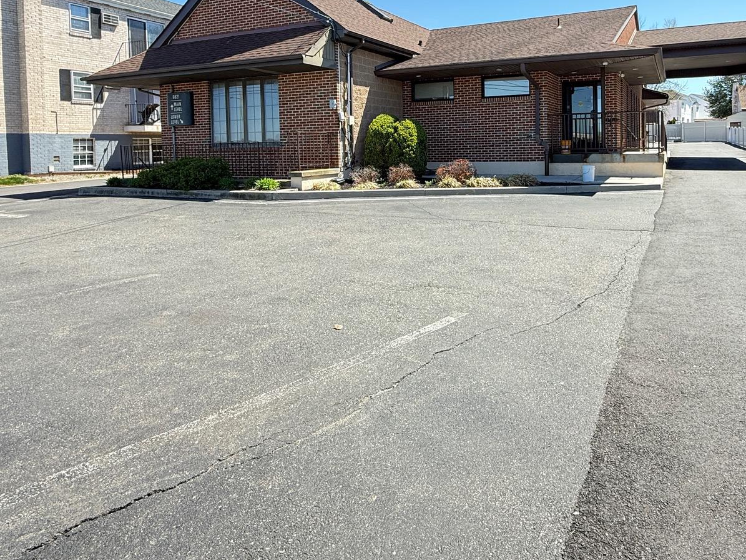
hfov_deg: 70.4
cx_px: 469
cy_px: 155
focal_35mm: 24
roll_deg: +0.8
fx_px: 517
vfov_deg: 54.7
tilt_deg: -1.5
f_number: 2.2
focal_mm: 2.22
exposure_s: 1/374
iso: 64
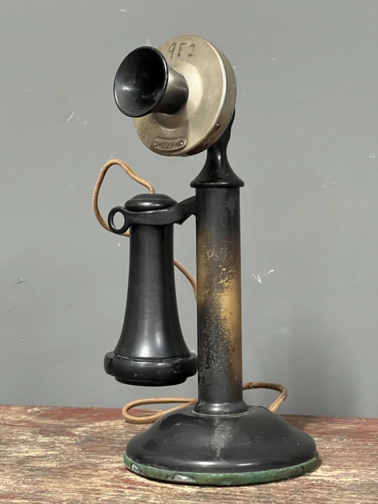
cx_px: 189
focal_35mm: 77
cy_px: 252
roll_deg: +2.2
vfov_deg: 25.3
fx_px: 1121
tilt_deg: -1.1
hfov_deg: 19.1
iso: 1250
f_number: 2.8
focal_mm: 9
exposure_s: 1/25
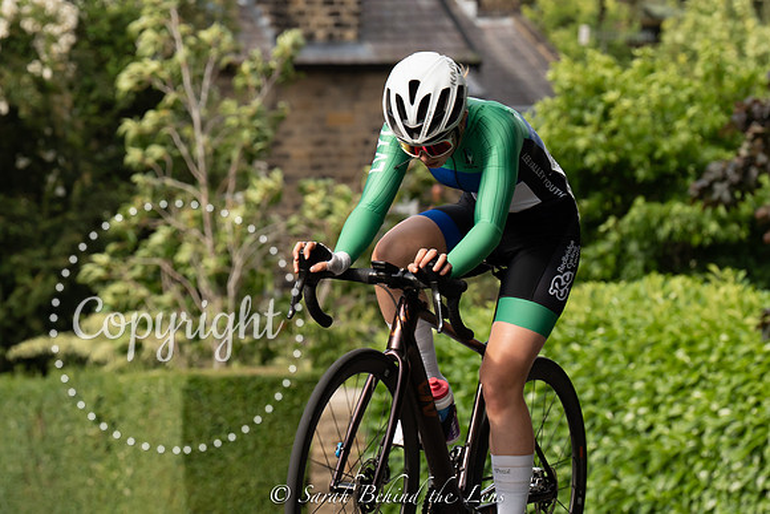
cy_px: 247
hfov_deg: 6.5
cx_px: 400
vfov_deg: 4.4
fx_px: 6751
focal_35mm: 316
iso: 400
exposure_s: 1/640
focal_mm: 145
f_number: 6.3
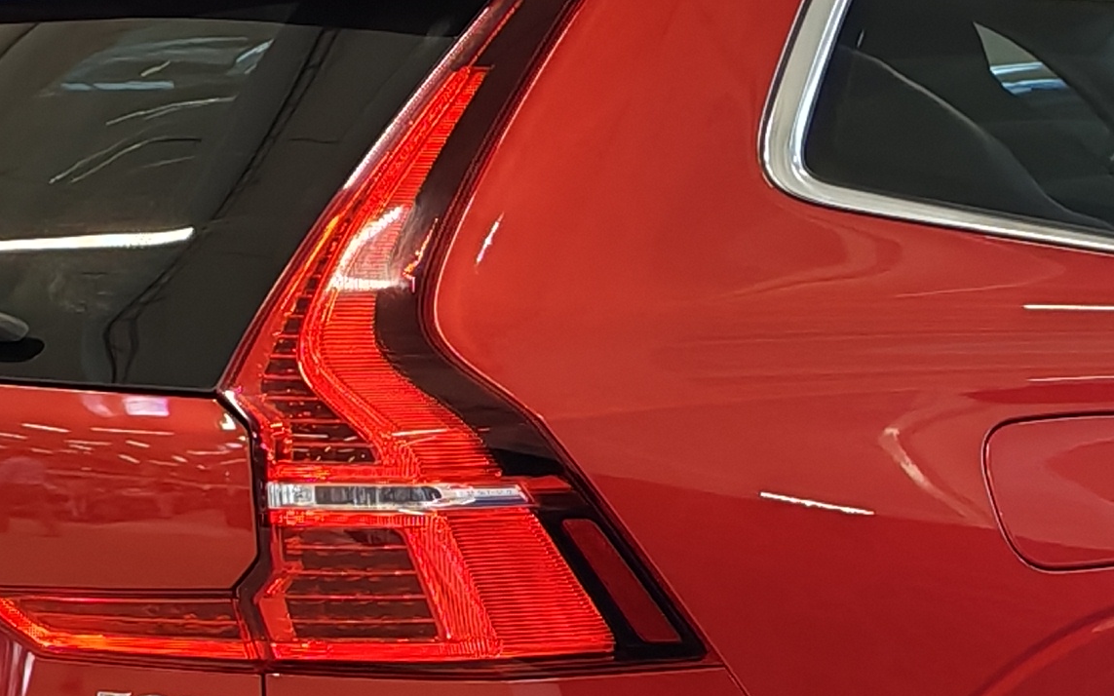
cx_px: 981
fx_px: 4037
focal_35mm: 133
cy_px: 841
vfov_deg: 9.7
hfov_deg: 15.5
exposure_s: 1/100
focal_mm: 6.12
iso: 108
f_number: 1.9
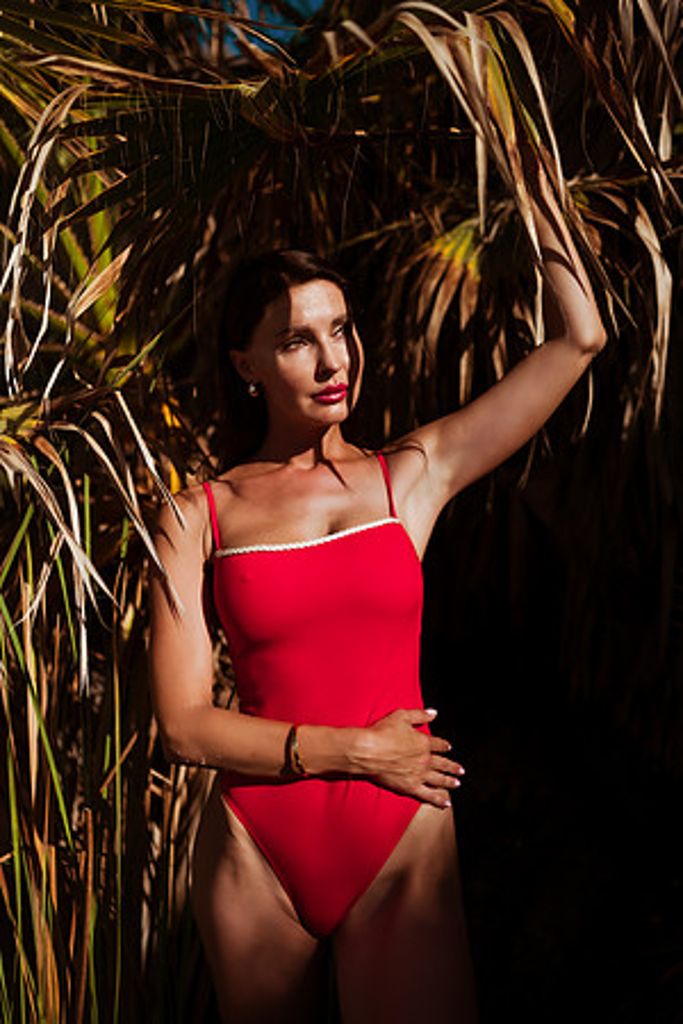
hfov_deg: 37.9
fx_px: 996
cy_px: 512
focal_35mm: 35
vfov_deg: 54.4
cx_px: 342
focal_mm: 35
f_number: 2
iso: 50
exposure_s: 1/8000
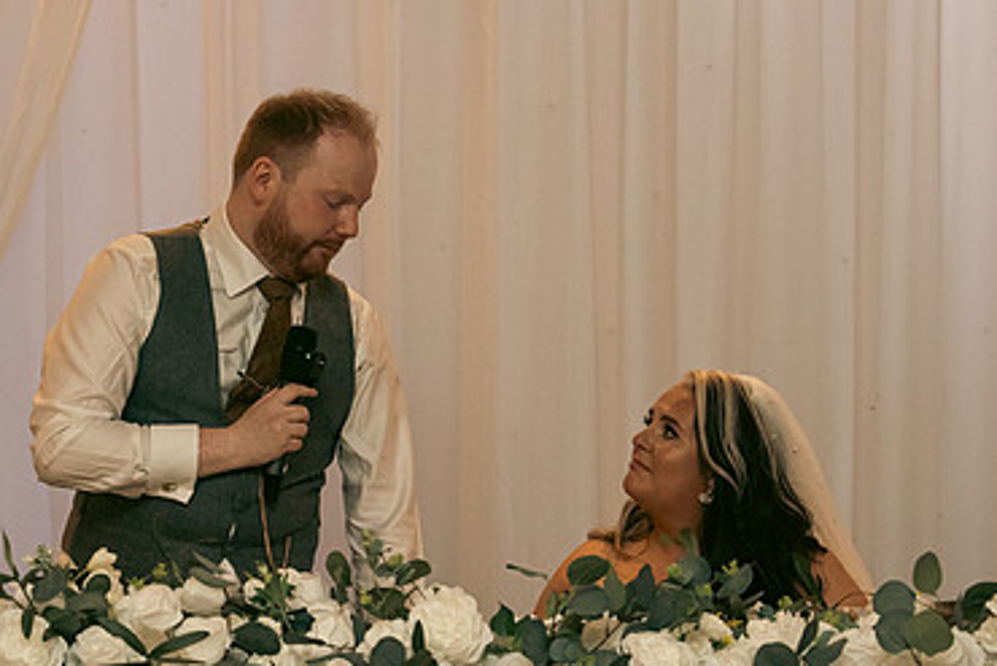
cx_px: 221
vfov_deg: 11.5
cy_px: 392
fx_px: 3297
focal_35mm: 119
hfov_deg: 17.1
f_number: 3.5
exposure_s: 1/160
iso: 2500
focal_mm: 51
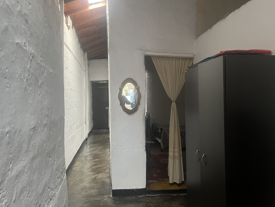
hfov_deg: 65.3
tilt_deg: +0.5
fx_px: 214
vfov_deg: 51.4
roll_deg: +1.2
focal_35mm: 27
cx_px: 137
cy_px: 103
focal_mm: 5.7
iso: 500
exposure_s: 1/60
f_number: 1.5
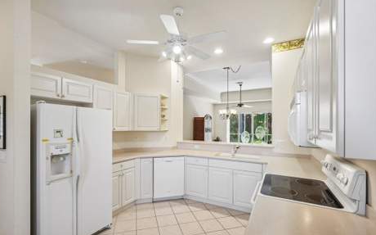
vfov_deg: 66.3
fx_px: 180
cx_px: 183
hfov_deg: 92.6
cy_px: 124
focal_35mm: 18
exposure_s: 1/15
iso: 400
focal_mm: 16.5
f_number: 8
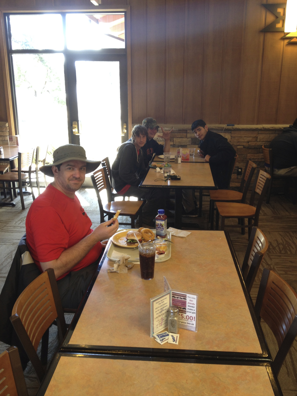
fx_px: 400
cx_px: 148
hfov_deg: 40.7
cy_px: 198
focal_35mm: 35
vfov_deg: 52.6
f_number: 2.4
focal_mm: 4.28
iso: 64
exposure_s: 1/20
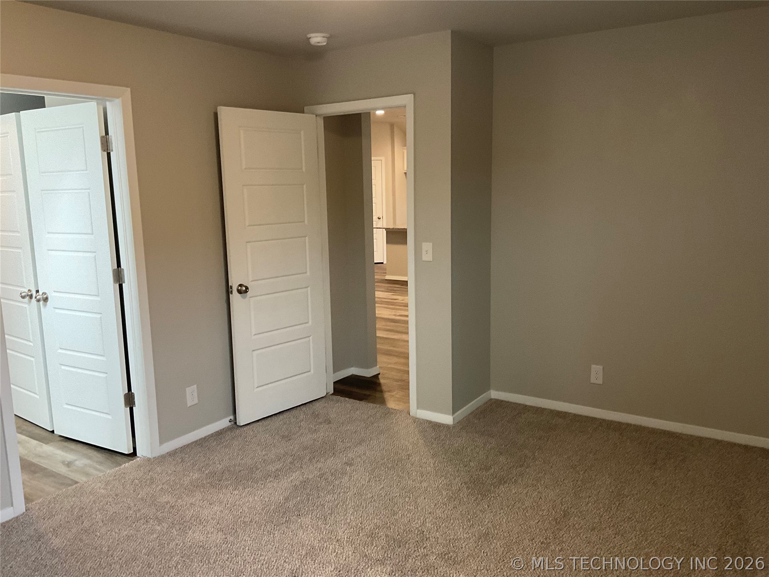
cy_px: 288
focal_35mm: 29
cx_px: 384
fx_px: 644
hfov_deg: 61.7
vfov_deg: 48.2
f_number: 1.8
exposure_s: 1/60
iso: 160
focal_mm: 3
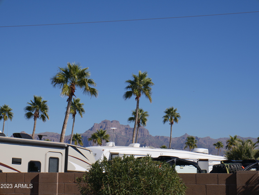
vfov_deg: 17.6
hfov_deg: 23.3
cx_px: 130
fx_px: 629
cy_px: 98
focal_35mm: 84
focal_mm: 42
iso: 200
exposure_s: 1/640
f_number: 10
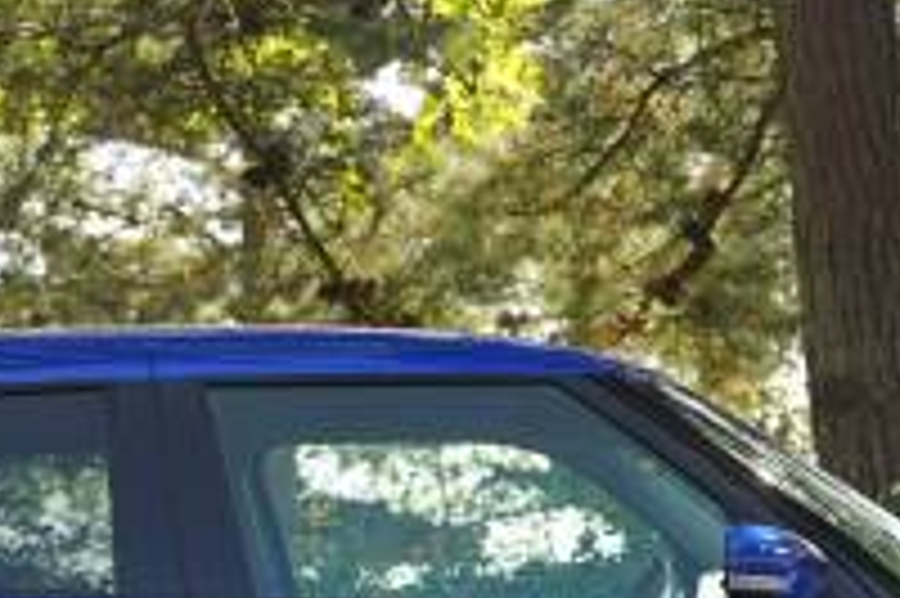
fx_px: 3280
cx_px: 400
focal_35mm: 131
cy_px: 692
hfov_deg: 15.6
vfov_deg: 10.3
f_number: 4
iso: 250
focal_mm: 41.1
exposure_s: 1/160
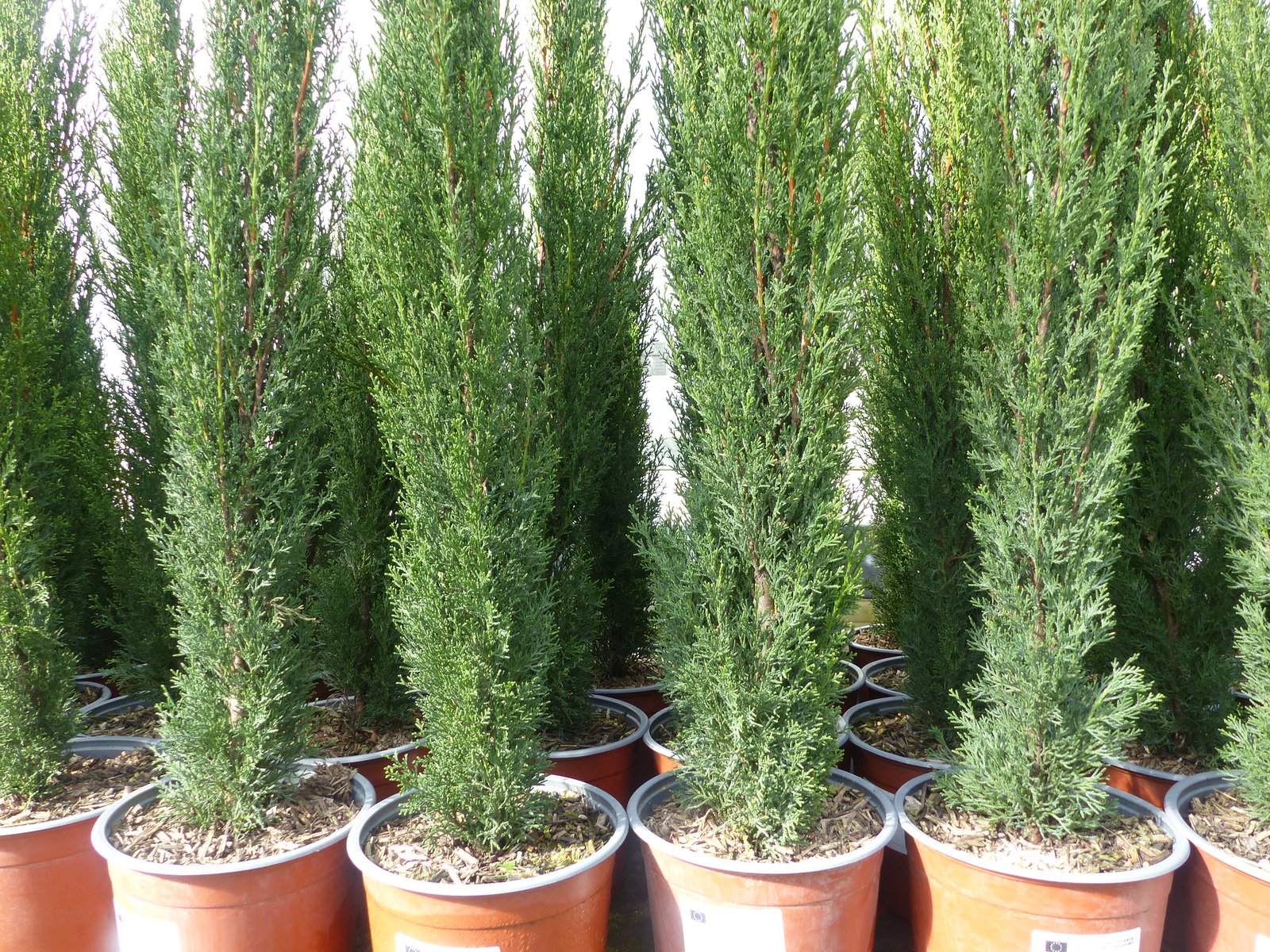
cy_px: 476
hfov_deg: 69.4
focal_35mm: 25
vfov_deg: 54.9
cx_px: 635
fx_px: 917
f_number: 4
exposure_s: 1/125
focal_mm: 4.5
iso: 100
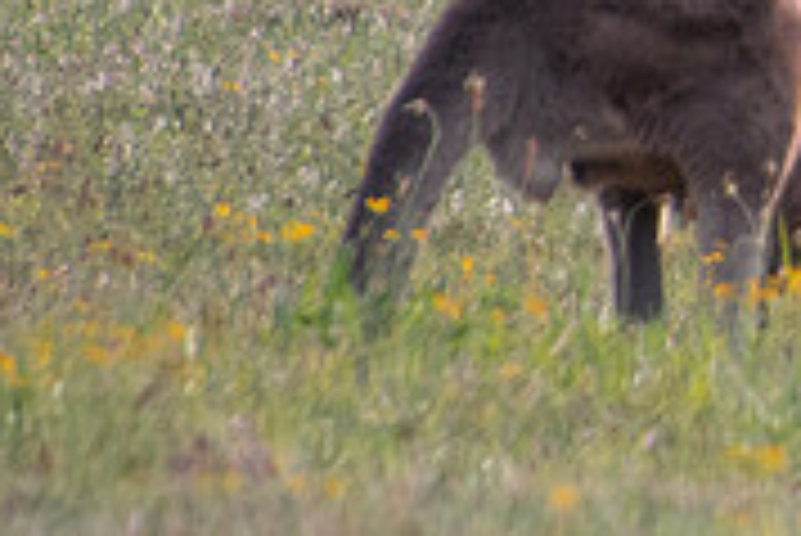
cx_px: 1643
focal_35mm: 2662
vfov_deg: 0.5
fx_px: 59276
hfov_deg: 0.8
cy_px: -122
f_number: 7.1
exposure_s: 1/400
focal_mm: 400
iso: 400
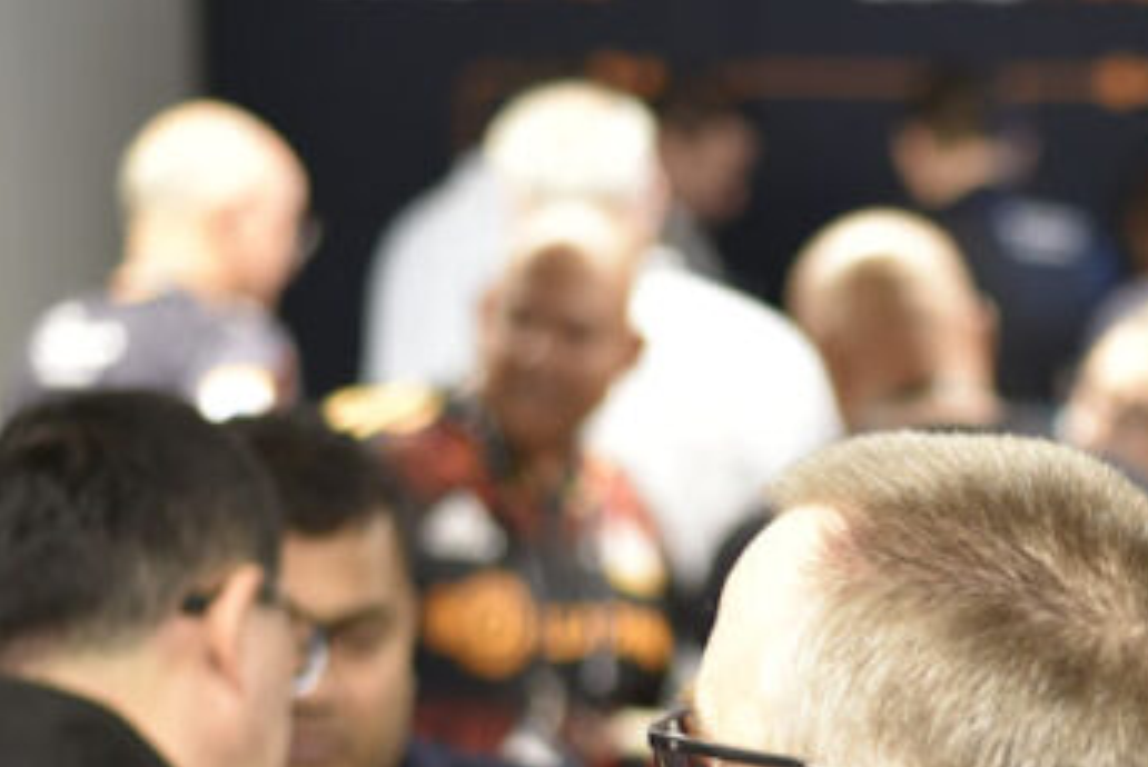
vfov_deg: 9.1
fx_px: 4755
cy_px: 844
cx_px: 1305
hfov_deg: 13.5
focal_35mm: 149
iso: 800
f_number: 2.2
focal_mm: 50
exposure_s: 1/60
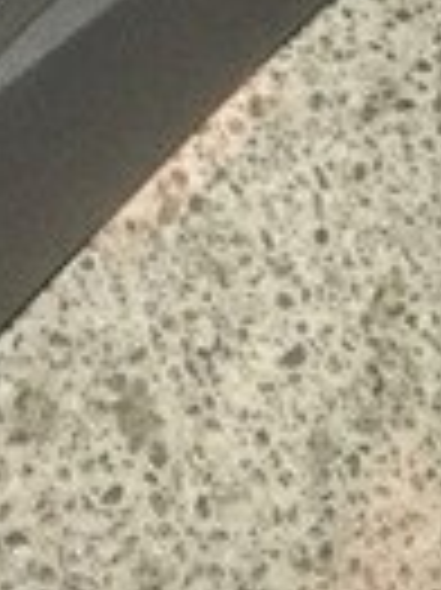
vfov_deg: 16.3
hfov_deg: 13.4
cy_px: -306
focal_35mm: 110
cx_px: 90
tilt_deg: -51.0
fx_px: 1872
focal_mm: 4.15
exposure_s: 1/17
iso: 500
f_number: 2.2
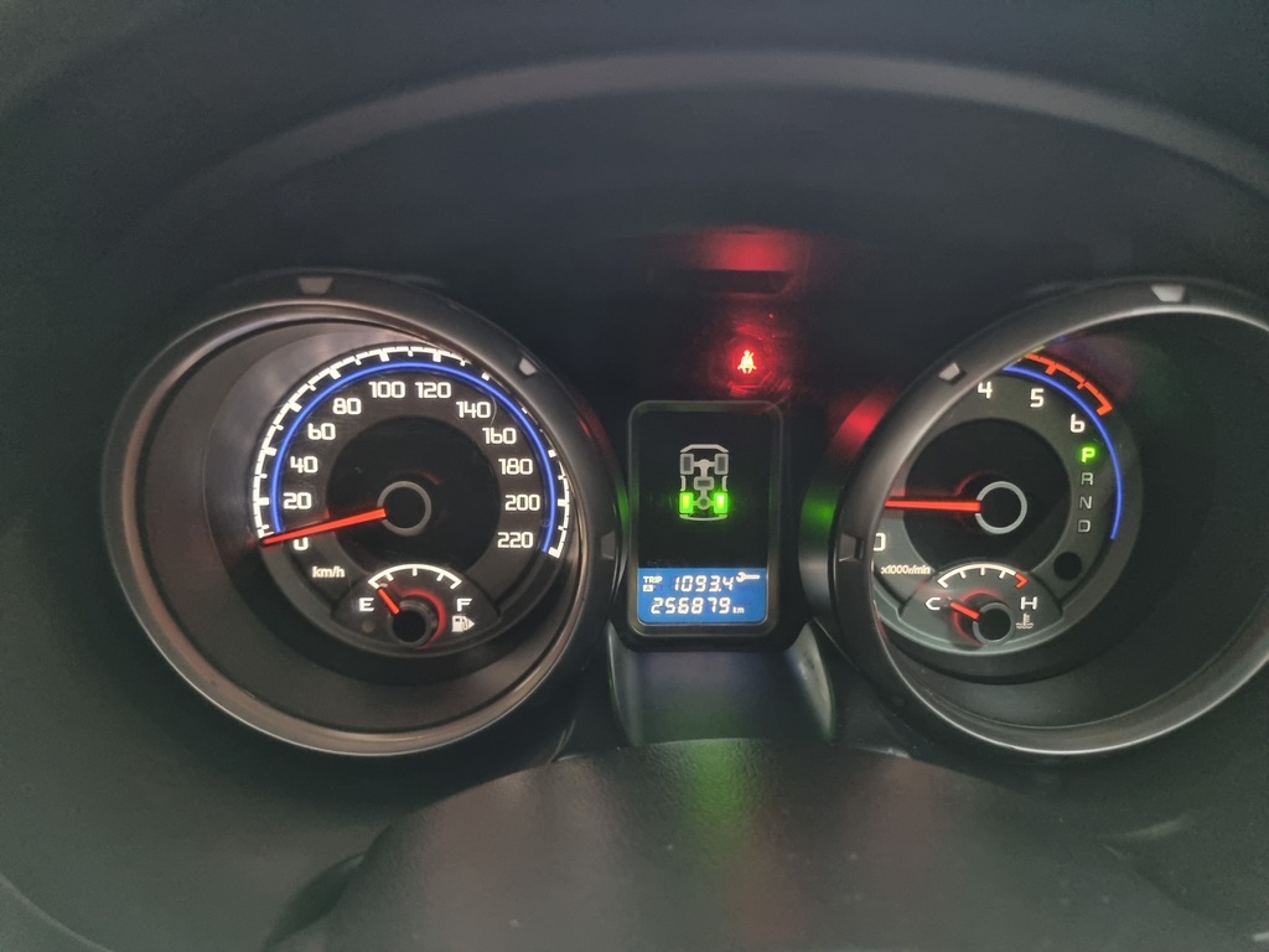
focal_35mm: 26
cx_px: 634
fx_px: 953
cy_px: 476
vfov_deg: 53.1
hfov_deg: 67.3
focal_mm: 5.4
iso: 800
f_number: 1.8
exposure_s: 1/25
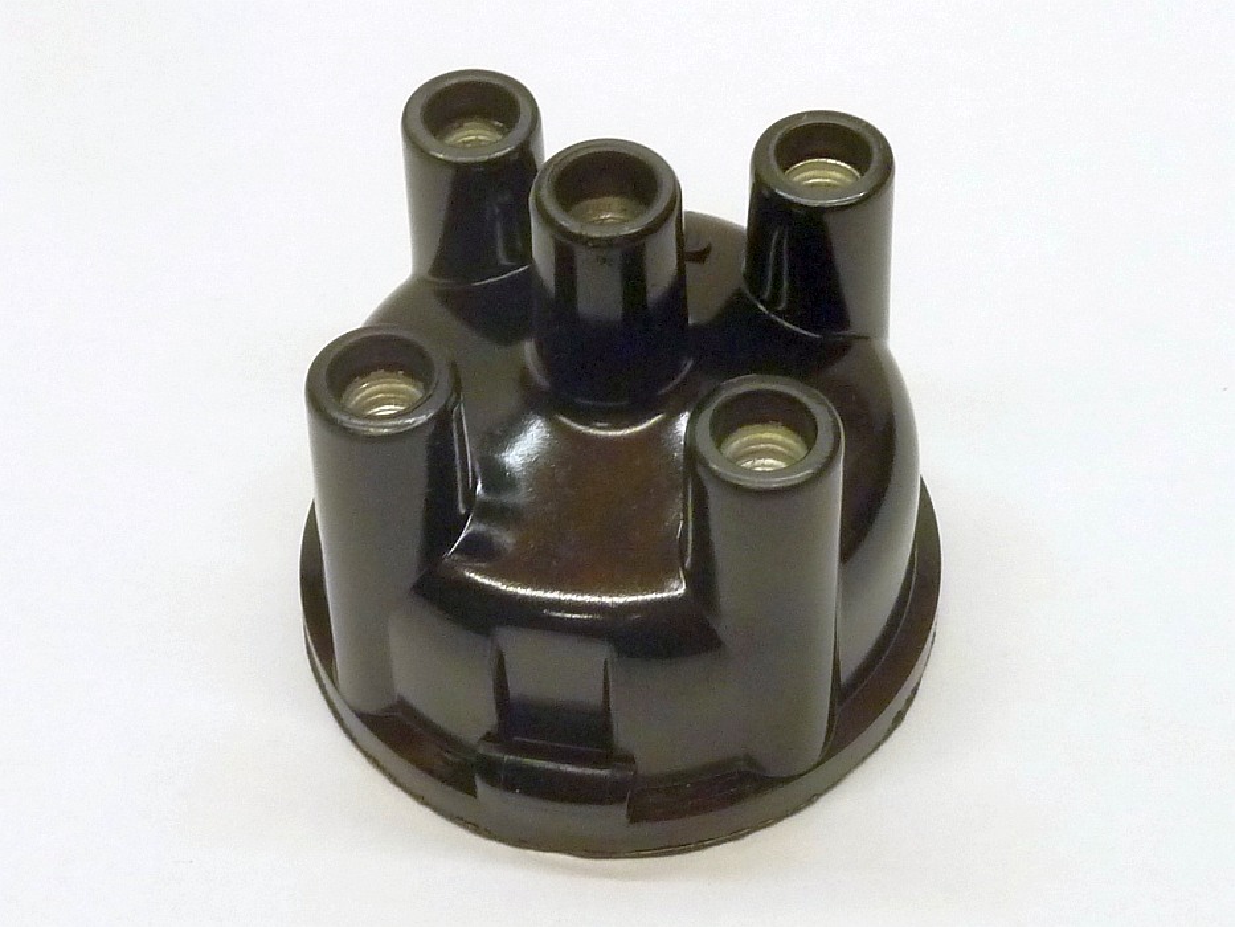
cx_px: 618
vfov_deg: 44.2
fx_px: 1142
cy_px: 464
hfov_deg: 56.8
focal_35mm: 32
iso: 250
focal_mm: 5.3
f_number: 3.5
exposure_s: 1/30
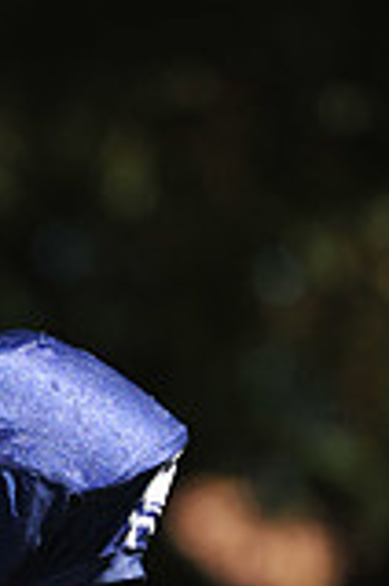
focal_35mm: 727
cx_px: -235
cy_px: 670
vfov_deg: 2.8
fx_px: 11834
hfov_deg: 1.9
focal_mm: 200
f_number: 4.5
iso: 400
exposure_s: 1/3200
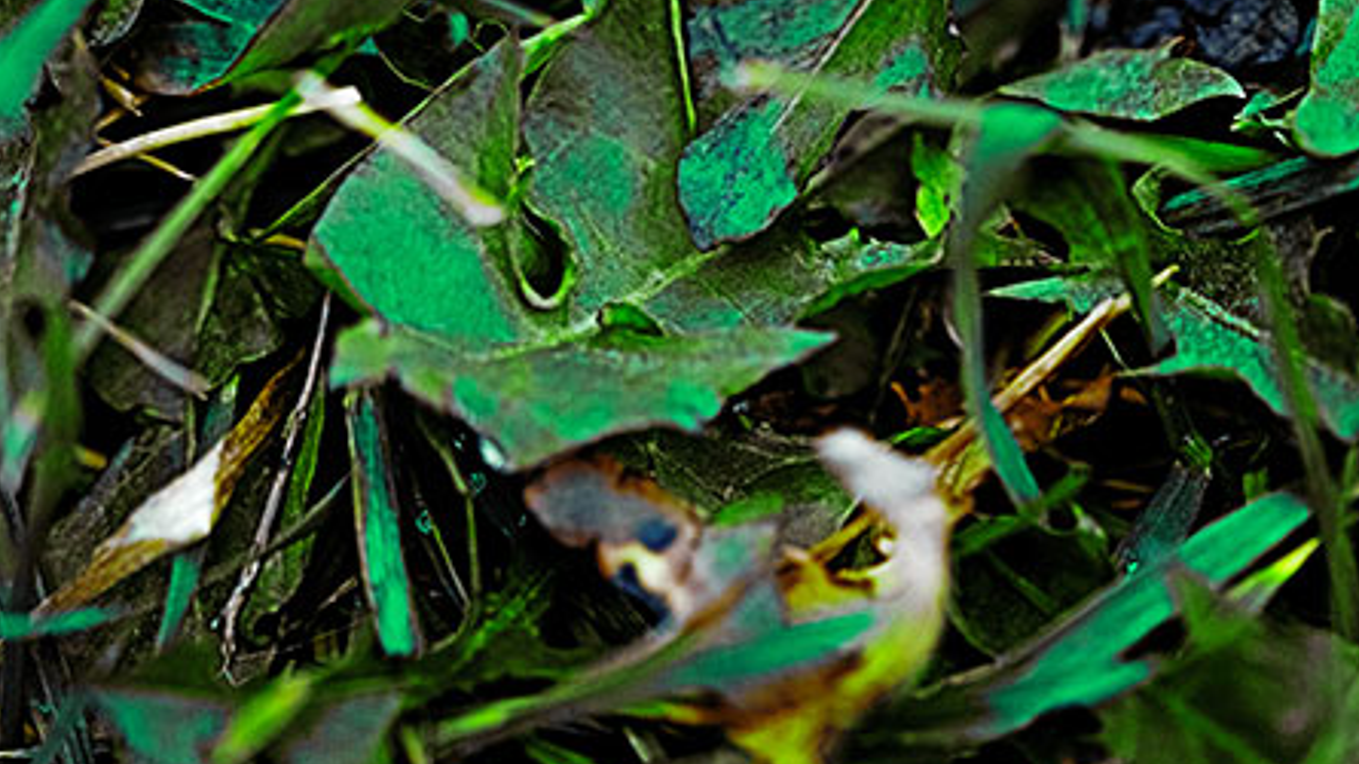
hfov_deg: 8.7
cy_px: 387
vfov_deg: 4.9
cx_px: 727
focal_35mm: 247
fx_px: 8898
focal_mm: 210
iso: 1250
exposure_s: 1/1000
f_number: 6.7
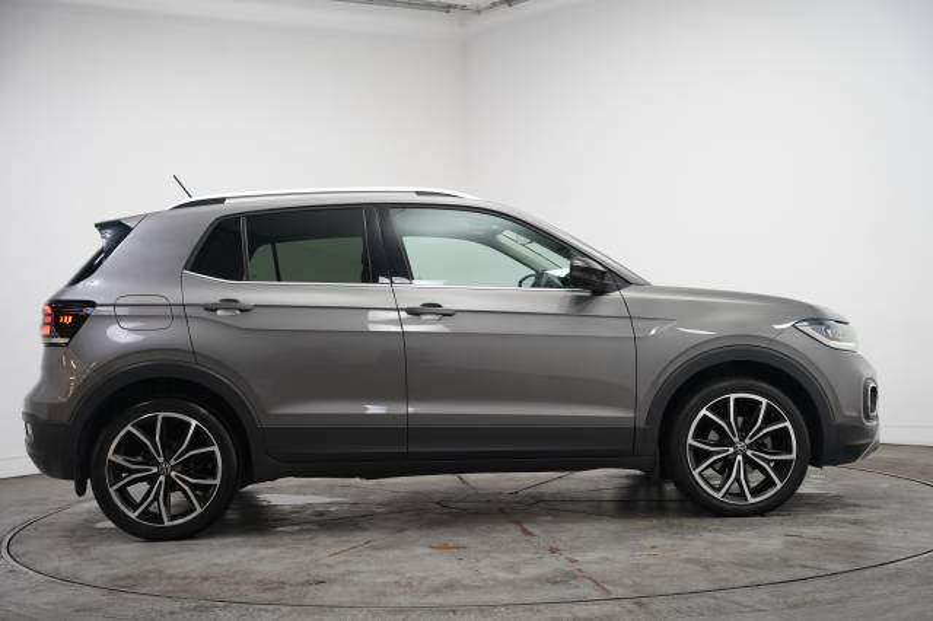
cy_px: 310
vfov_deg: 29.4
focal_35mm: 46
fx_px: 1184
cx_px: 466
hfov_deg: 43.0
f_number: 4
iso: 1600
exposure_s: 1/160
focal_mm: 45.7
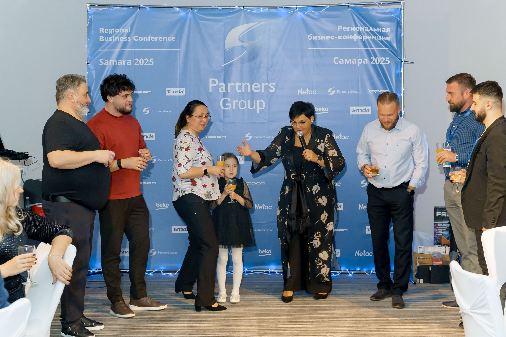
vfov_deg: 23.0
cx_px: 253
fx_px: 829
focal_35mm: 59
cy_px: 168
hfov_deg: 33.9
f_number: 5
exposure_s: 1/125
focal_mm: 59
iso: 3200
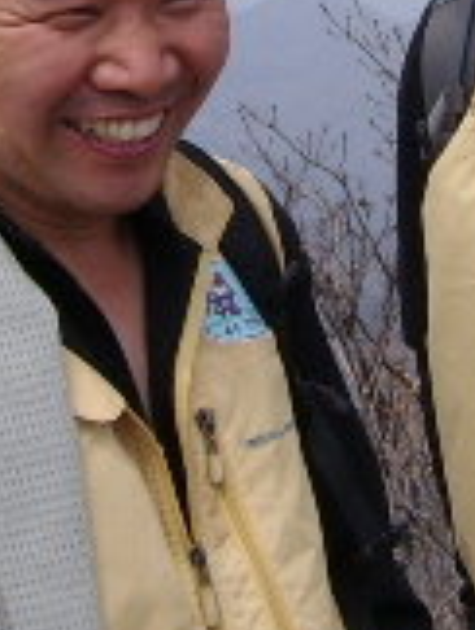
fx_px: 2518
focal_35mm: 138
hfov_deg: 10.8
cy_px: 66
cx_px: 347
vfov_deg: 14.1
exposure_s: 1/458
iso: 50
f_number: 5.8
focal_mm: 5.95
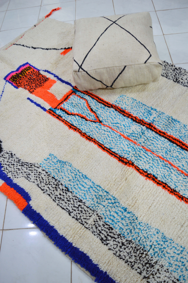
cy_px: 142
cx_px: 94
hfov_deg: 43.5
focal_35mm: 30
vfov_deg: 62.0
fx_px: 235
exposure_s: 1/40
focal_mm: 20
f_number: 3.8
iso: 400
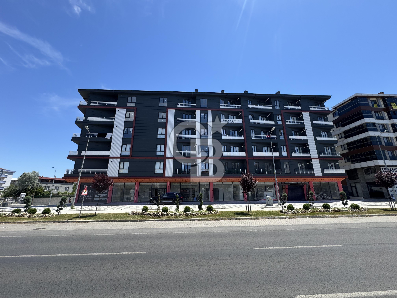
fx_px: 161
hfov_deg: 102.1
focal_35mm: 14
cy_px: 149
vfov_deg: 85.7
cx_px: 198
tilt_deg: +15.7
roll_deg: +0.8
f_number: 2.2
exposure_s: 1/1078
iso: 50
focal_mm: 2.22
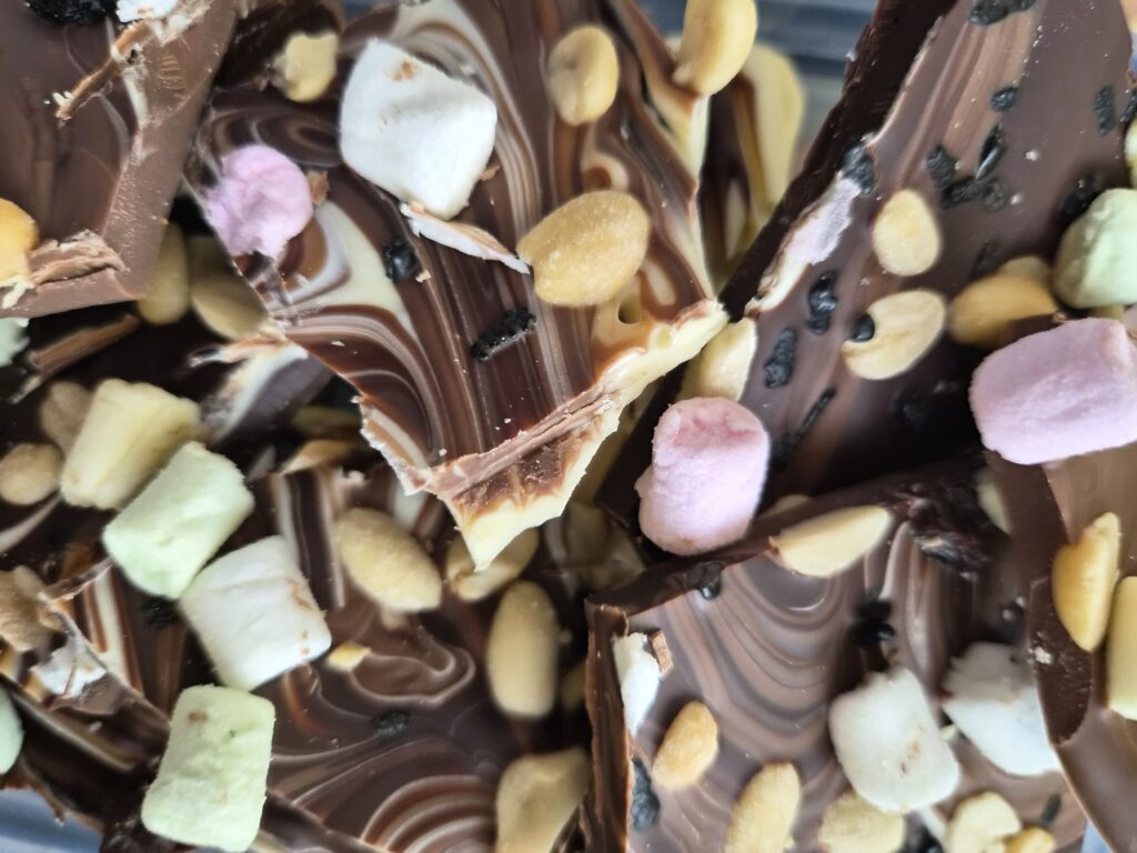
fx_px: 755
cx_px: 568
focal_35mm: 23
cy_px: 426
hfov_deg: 73.9
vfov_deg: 58.9
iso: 400
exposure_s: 1/100
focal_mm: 5.4
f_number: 1.8
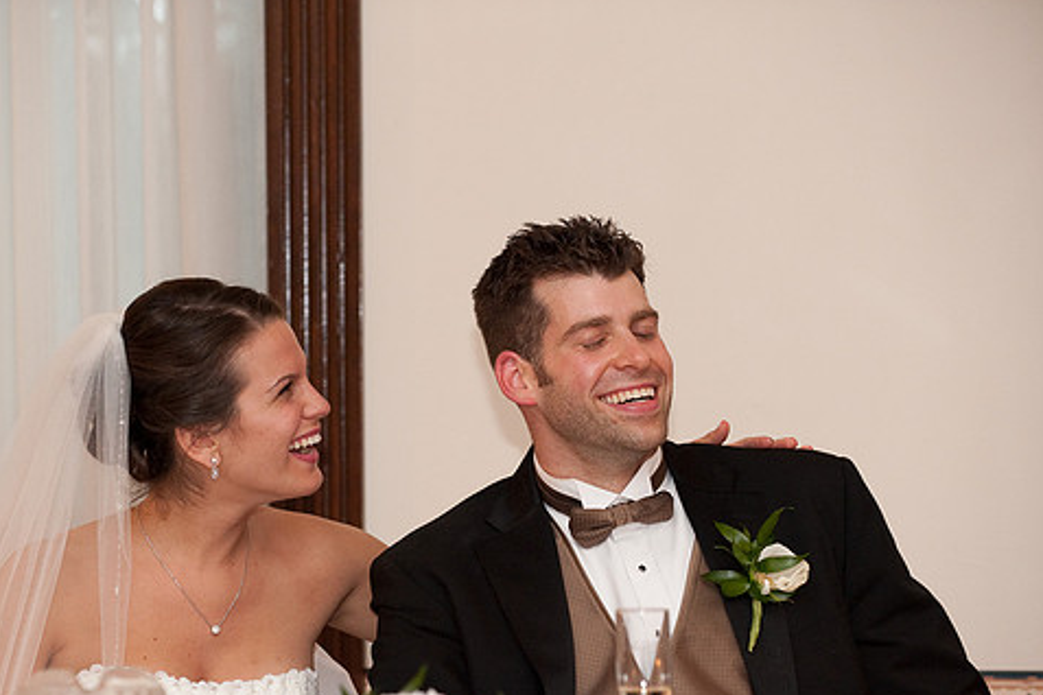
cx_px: 437
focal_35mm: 158
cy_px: 413
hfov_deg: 13.0
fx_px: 4577
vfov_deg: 8.7
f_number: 4.5
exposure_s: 1/60
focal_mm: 130
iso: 2000
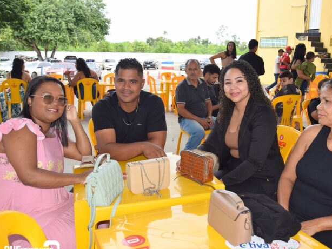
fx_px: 351
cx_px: 198
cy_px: 129
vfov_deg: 39.1
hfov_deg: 50.3
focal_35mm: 37
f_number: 5.6
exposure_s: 1/125
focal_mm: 21
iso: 140
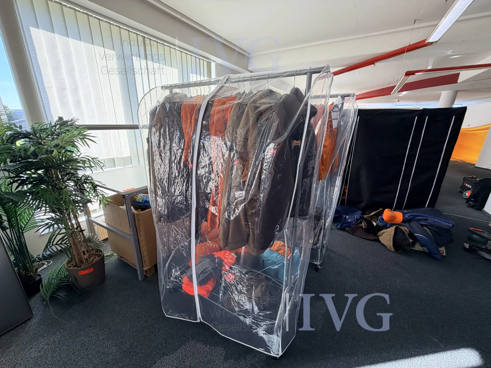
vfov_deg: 85.7
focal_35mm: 14
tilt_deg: -14.9
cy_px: 184
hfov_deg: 102.1
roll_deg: -1.1
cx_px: 246
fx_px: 199
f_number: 2.2
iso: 80
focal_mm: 2.22
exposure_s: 1/100
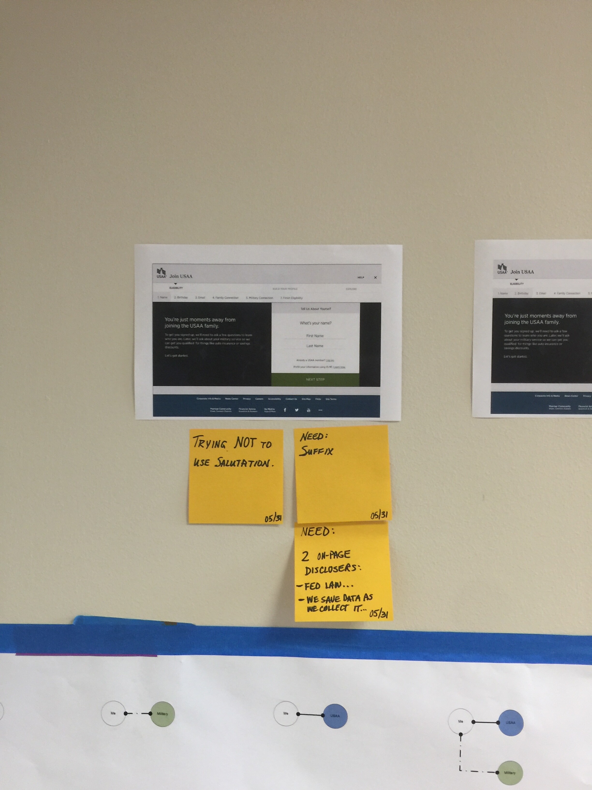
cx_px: 296
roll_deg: -0.1
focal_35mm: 29
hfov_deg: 48.2
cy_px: 395
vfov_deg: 61.7
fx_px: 661
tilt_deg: -0.3
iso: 80
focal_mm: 4.15
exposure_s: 1/15
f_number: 2.2
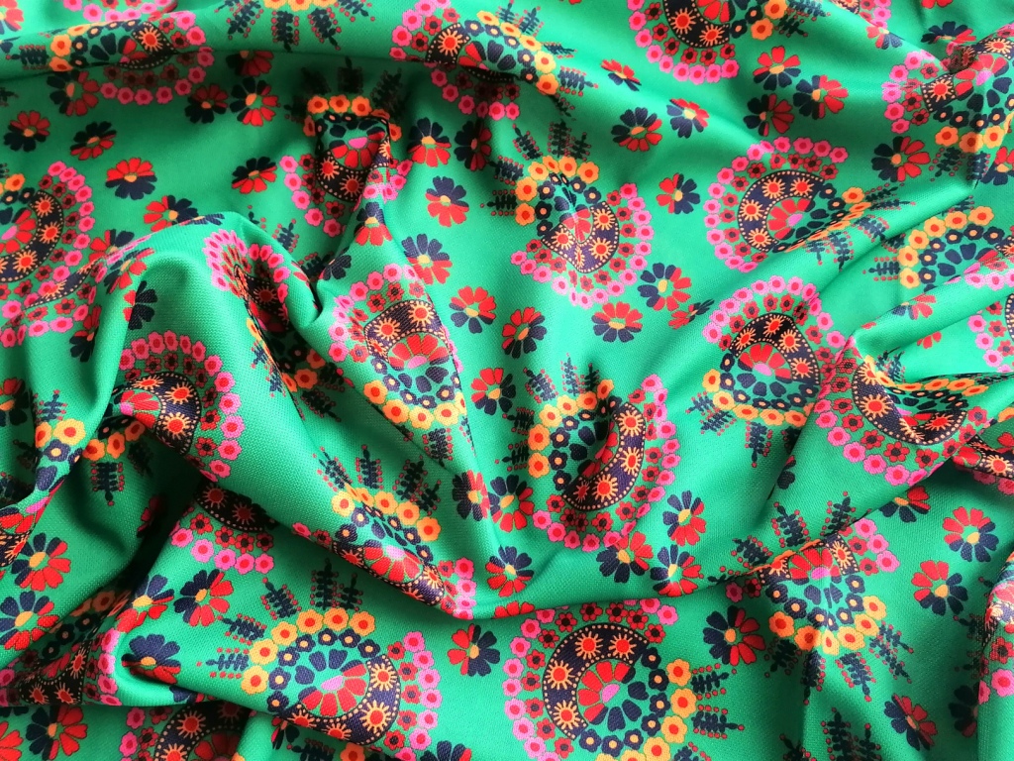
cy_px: 380
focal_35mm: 27
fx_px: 791
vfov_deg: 51.4
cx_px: 507
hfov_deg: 65.3
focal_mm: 4.75
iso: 125
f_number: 1.8
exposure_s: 1/120
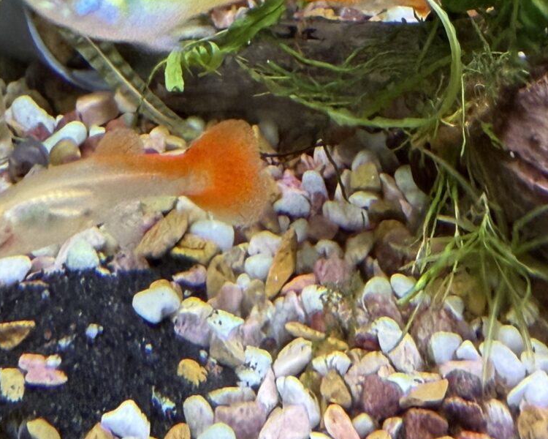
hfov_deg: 23.8
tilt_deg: -17.3
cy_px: -130
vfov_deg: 17.9
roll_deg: -1.8
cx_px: 243
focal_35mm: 80
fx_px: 1297
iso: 320
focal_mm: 2.22
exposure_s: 1/120
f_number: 2.2
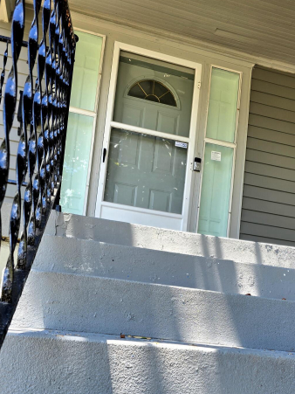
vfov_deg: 52.0
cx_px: 150
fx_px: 387
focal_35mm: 34
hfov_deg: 41.8
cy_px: 288
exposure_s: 1/180
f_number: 1.7
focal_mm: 6.3
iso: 25
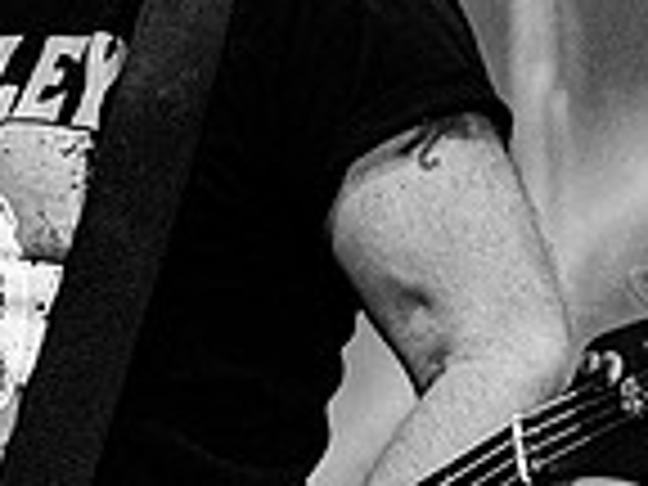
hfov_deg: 3.9
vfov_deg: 3.0
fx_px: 9397
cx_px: -80
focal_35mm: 502
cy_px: -33
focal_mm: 102
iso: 6400
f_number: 5
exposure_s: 1/640
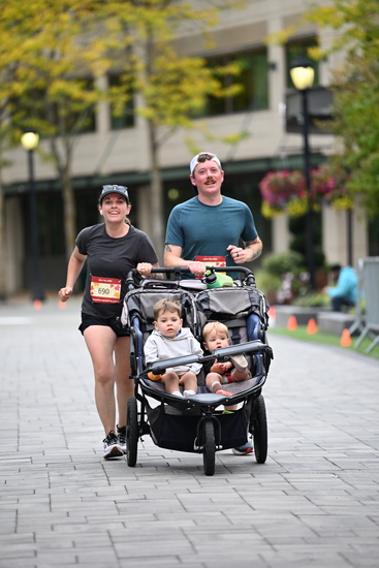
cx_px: 190
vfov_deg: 11.4
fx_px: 2840
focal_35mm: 180
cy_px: 284
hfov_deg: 7.6
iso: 640
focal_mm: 180
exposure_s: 1/2000
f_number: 2.8
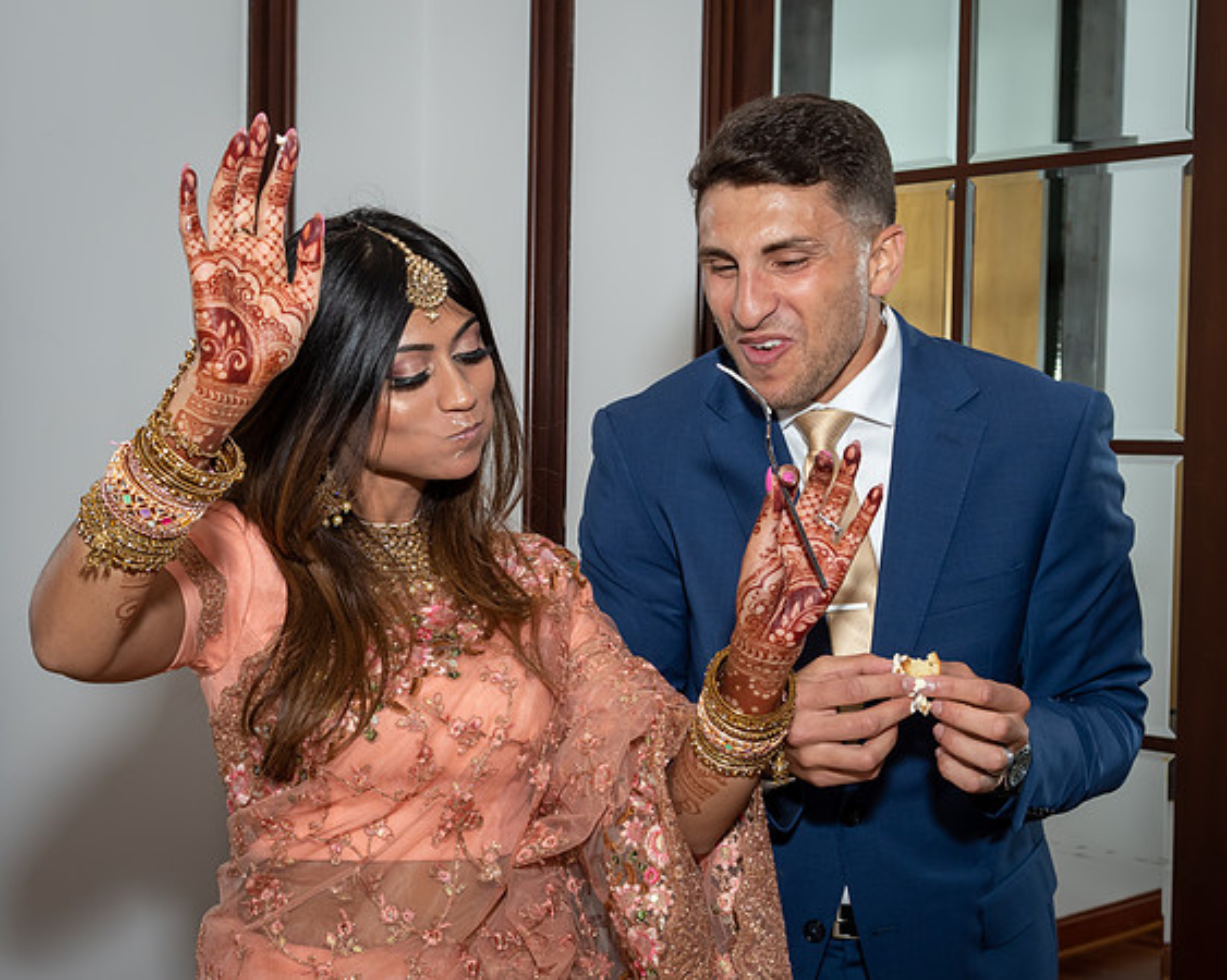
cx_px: 503
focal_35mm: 52
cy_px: 502
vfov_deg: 29.2
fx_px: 1885
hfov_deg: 36.0
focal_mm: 24
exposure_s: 1/250
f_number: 6.3
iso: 500
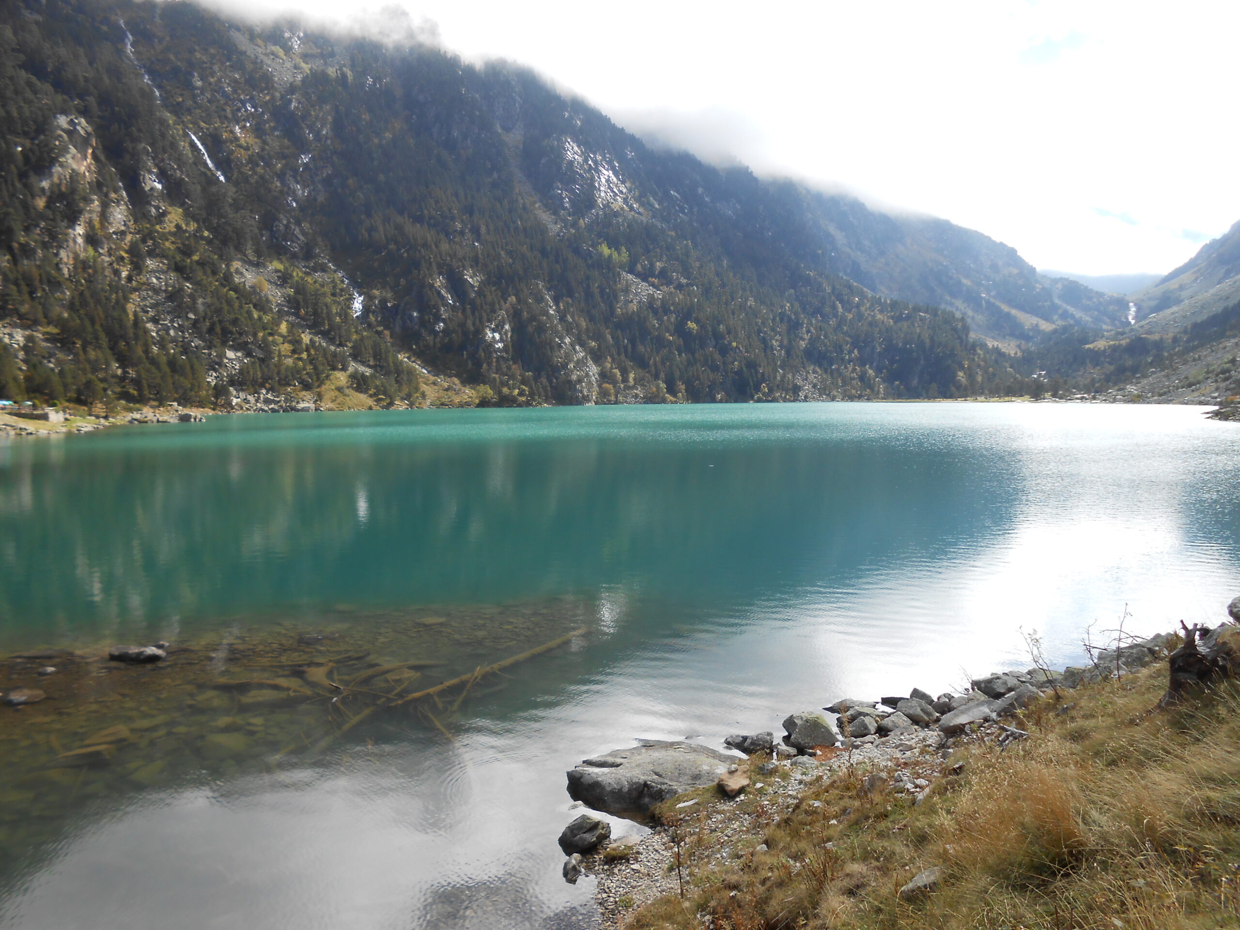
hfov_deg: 67.3
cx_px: 620
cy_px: 465
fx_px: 931
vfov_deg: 53.1
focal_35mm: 26
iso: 80
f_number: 3.5
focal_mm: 4.6
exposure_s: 1/500
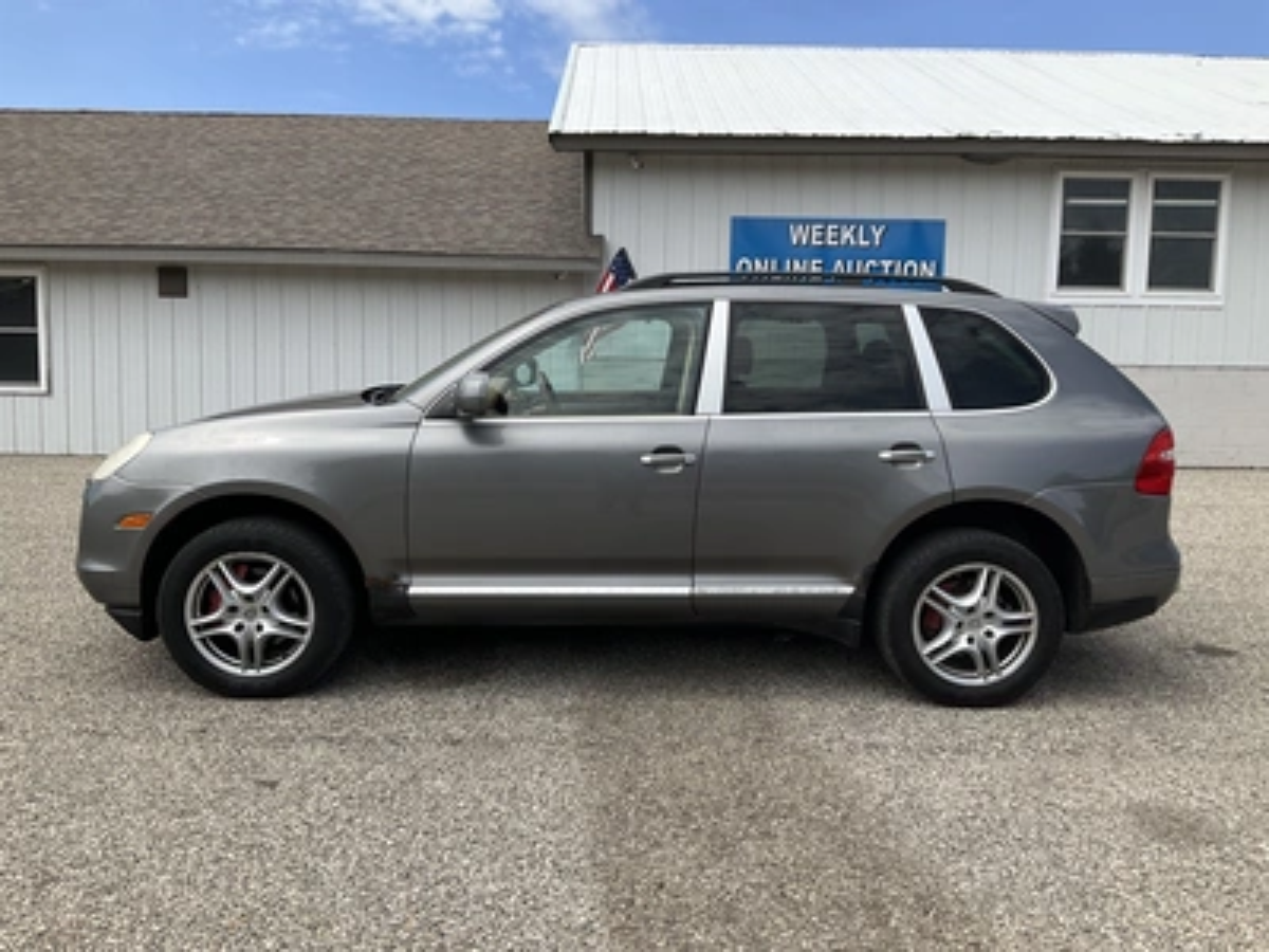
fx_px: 1063
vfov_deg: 48.2
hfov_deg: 61.7
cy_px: 476
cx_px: 634
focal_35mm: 29
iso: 25
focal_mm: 3
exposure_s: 1/1577
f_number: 1.8
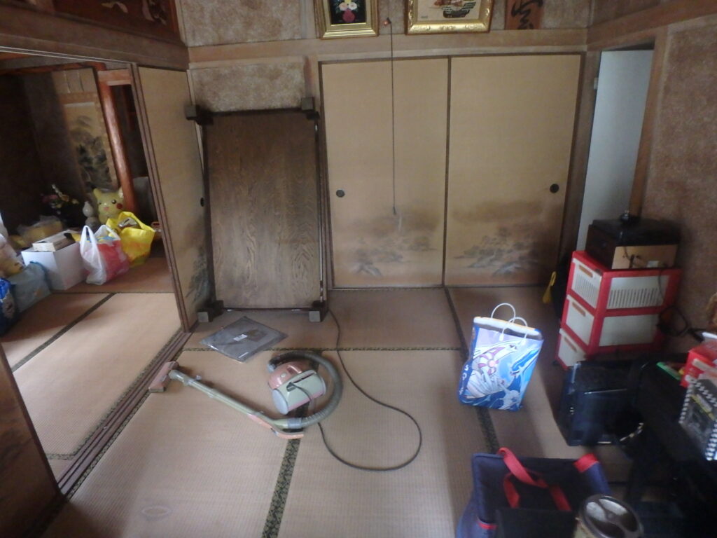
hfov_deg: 79.0
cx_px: 358
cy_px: 269
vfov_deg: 63.4
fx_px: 435
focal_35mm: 21
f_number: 3.5
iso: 800
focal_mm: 3.7
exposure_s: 1/15
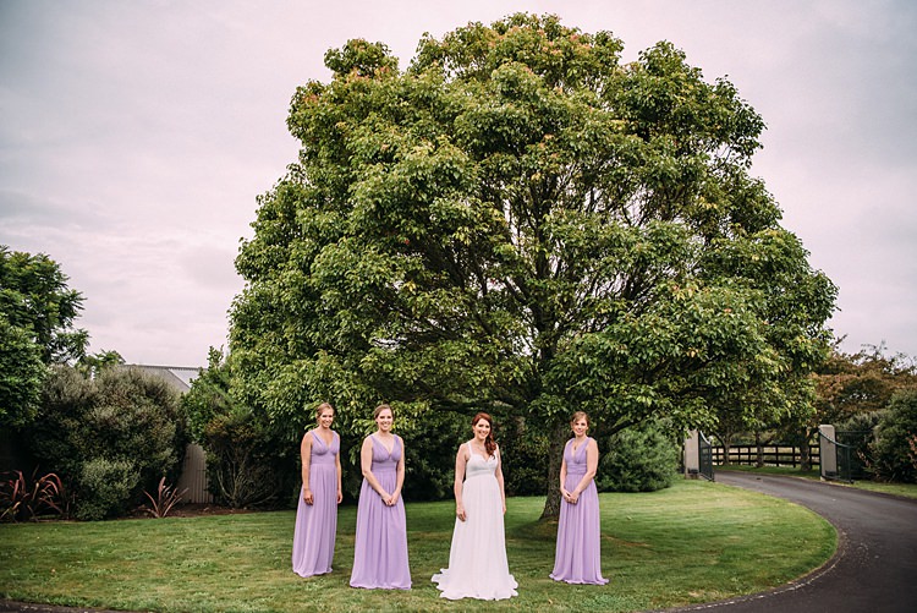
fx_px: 739
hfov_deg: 63.6
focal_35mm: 29
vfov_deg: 45.0
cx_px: 458
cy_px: 306
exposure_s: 1/4000
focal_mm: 29
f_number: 2.8
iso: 800
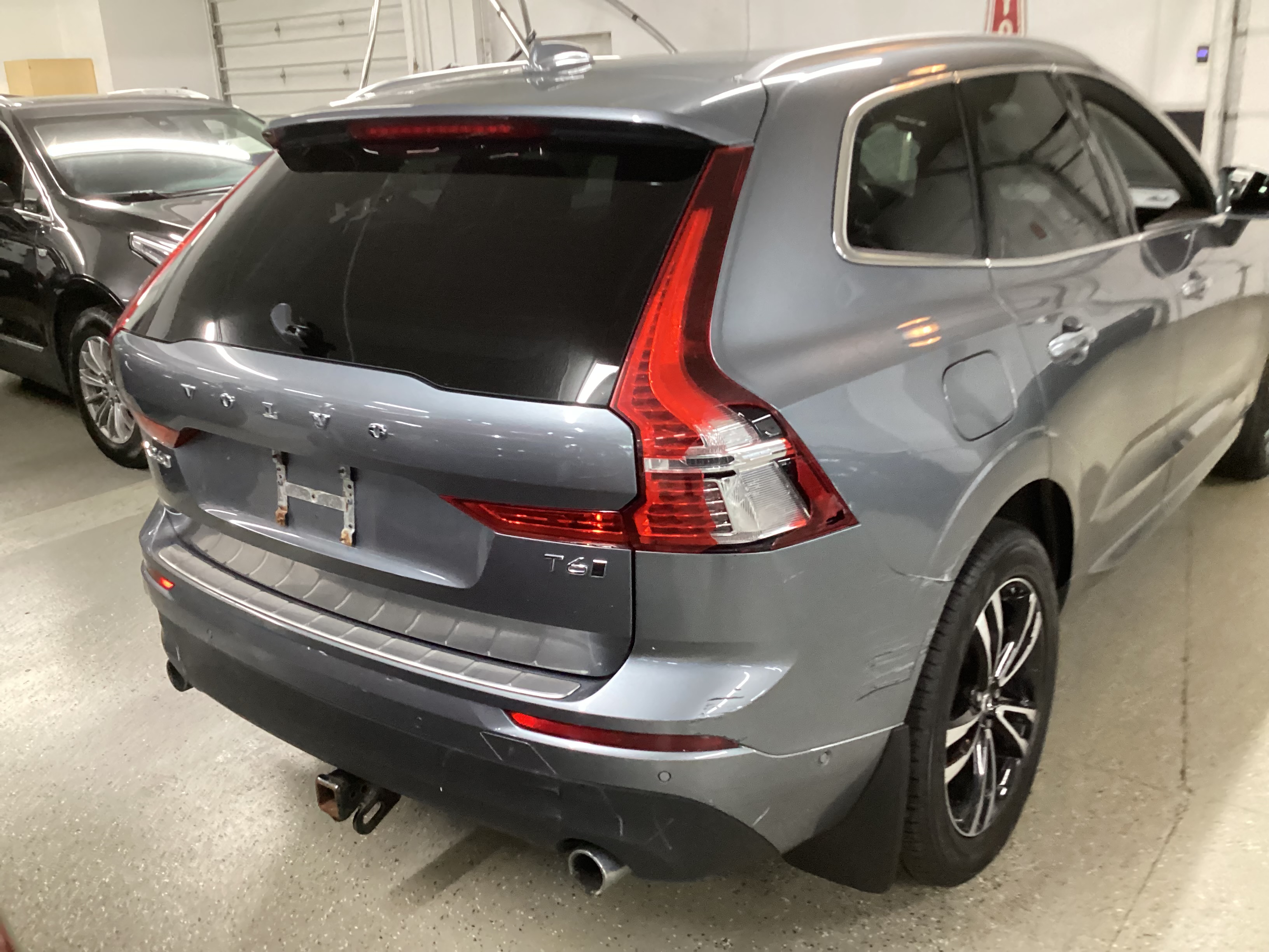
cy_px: 476
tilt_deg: -22.8
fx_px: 1136
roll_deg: +1.8
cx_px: 634
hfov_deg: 58.4
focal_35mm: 31
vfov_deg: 45.4
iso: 400
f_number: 2.4
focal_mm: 3.3
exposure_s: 1/33
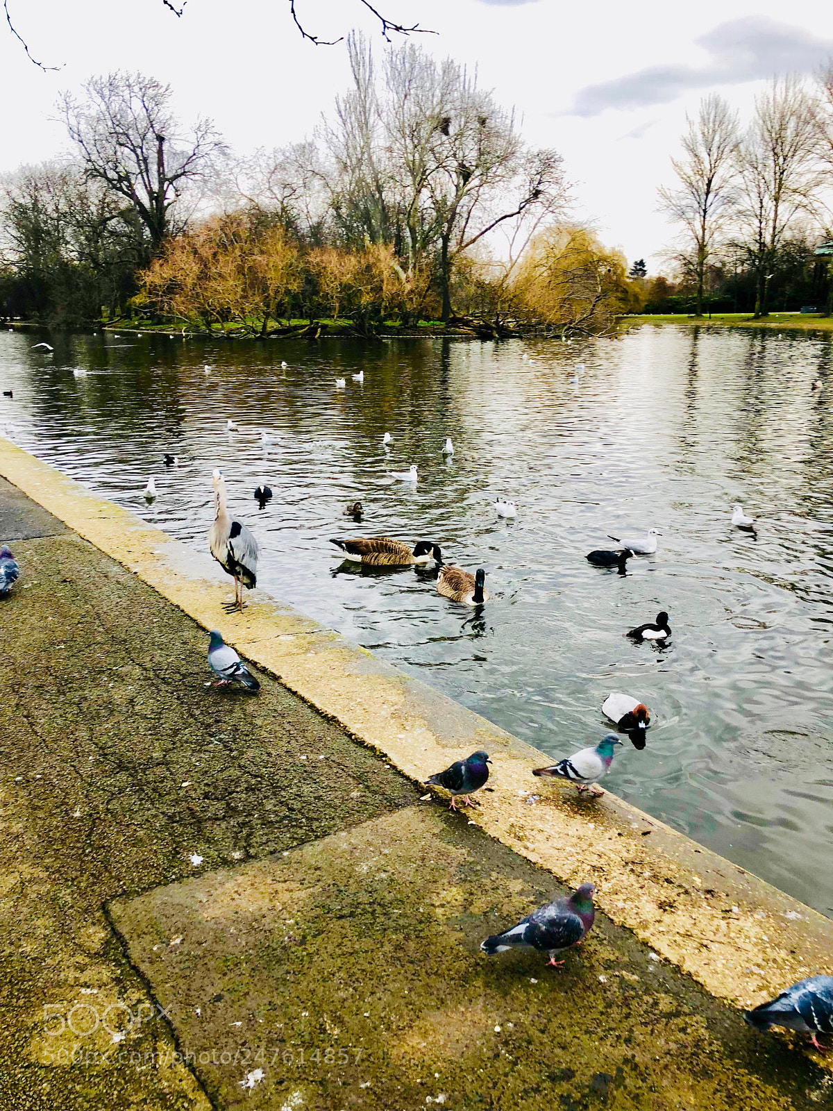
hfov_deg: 49.7
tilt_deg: -15.4
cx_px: 416
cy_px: 556
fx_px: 898
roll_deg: -0.3
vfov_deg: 63.4
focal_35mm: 28
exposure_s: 1/100
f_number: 1.8
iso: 25
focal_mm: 4
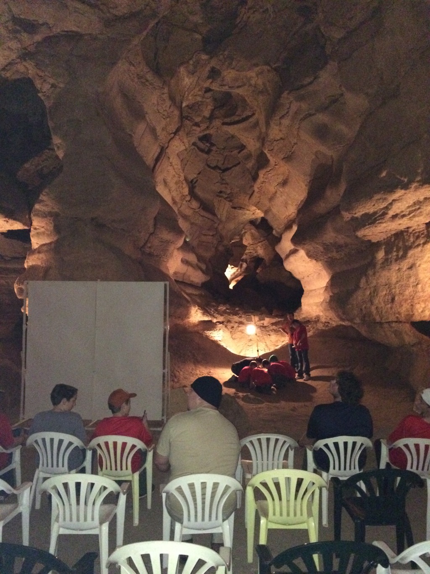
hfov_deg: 48.2
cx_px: 215
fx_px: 480
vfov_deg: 61.7
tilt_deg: +5.4
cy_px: 287
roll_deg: +1.8
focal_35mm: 29
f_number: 2.2
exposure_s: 1/16
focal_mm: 4.15
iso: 1000
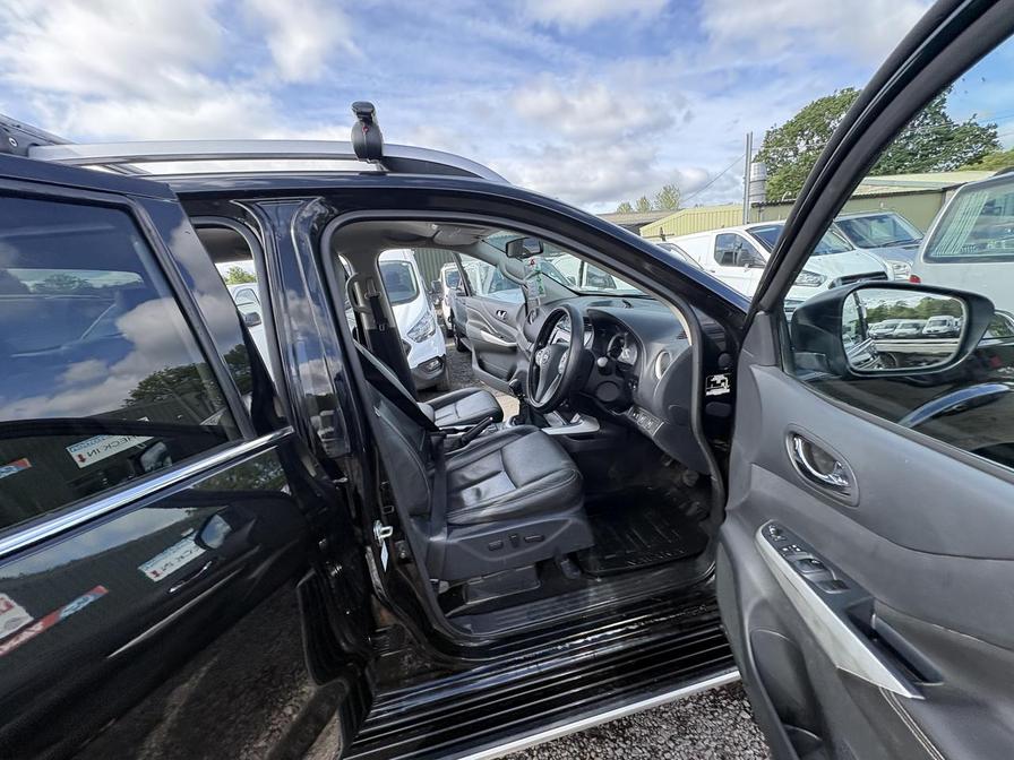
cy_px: 380
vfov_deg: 85.7
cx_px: 507
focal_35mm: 14
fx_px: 410
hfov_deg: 102.1
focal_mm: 2.22
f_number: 2.2
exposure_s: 1/241
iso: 64
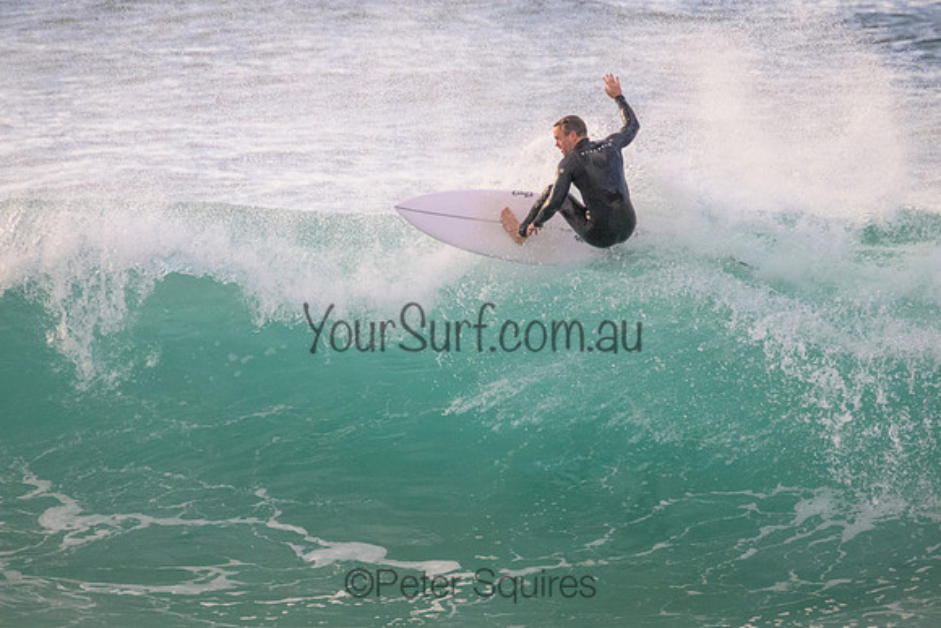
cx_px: 448
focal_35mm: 900
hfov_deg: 2.3
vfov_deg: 1.5
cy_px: 278
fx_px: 23523
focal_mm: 800
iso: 4000
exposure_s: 1/1600
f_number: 11
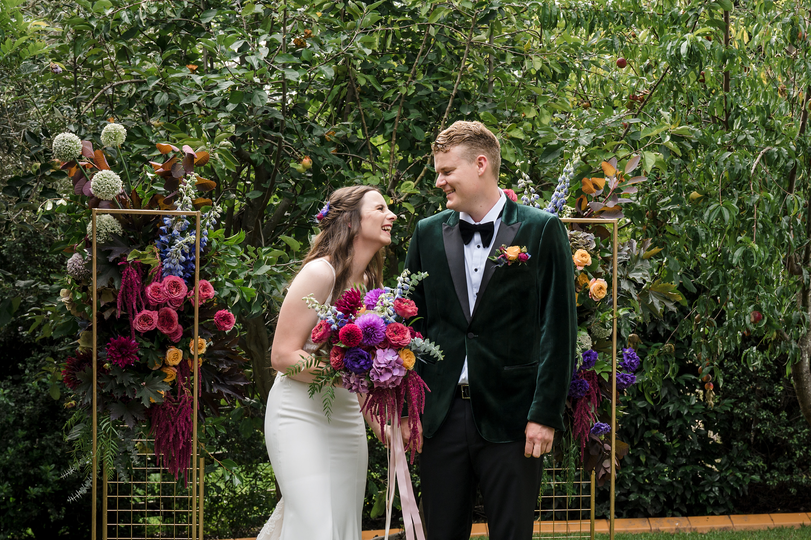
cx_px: 417
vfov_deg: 25.5
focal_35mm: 53
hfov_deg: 37.5
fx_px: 1193
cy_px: 269
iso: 640
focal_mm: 44
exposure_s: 1/320
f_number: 6.3
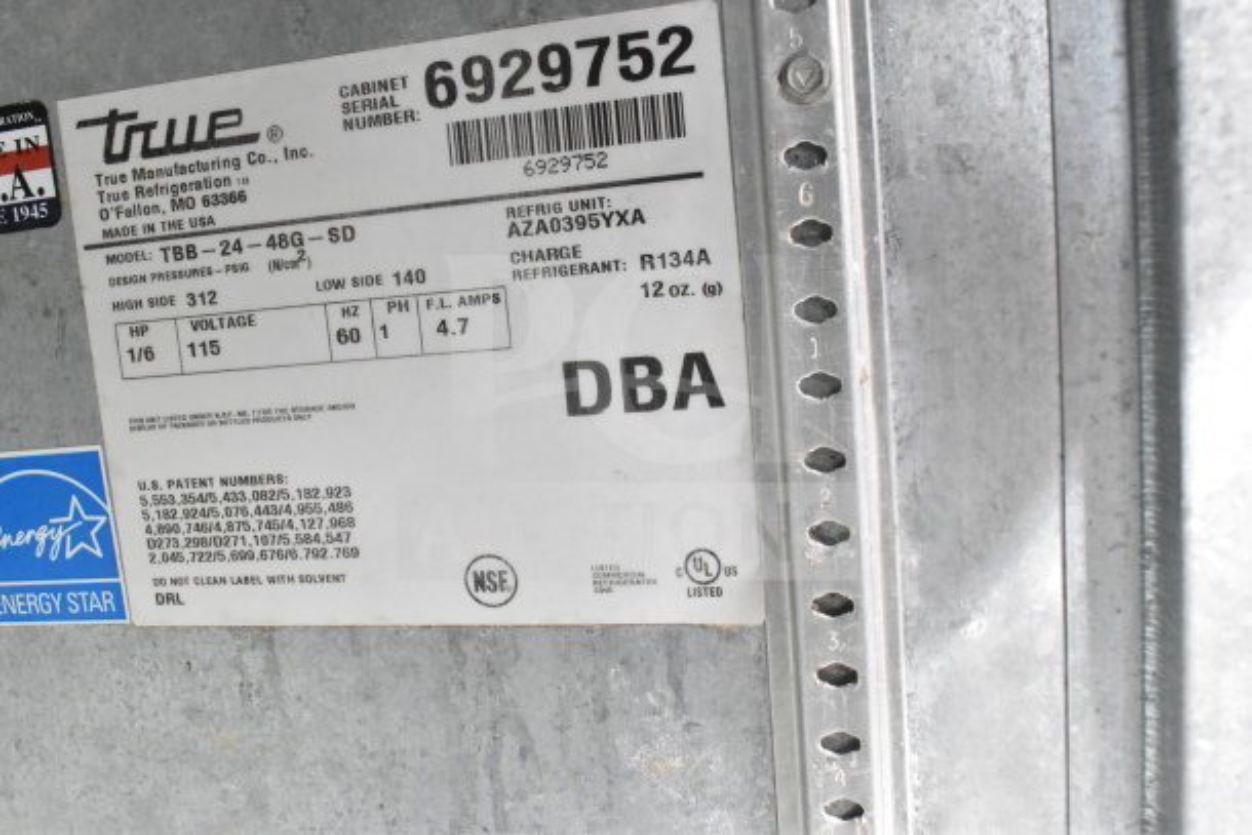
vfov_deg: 38.4
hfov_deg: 55.1
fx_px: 1200
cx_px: 626
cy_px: 418
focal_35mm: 34
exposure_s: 1/250
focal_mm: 23
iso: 6400
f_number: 8
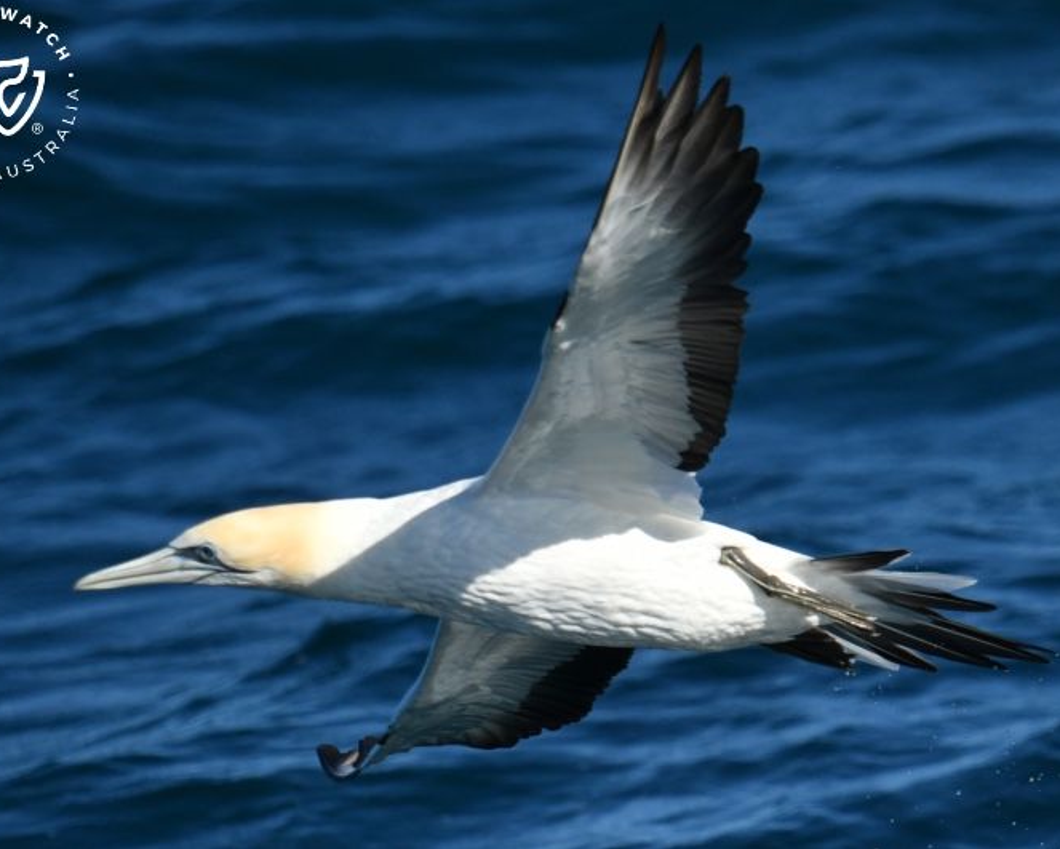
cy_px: 424
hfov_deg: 2.8
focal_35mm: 679
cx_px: 542
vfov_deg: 2.3
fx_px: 21311
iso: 1100
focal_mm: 600
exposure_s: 1/8000
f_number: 6.3
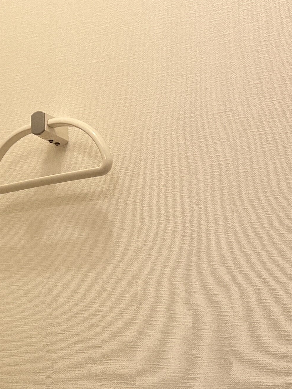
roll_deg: +0.0
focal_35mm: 79
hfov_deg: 18.5
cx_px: 72
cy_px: 383
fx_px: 889
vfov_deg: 23.7
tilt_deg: +0.7
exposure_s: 1/100
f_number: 1.5
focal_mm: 5.7
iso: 100
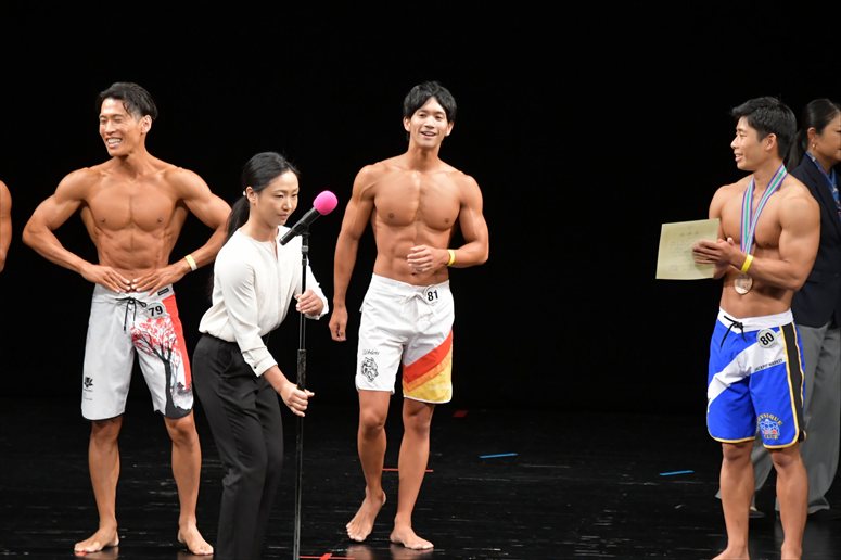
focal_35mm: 270
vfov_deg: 5.1
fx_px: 6305
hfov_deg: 7.6
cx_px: 420
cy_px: 280
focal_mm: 180
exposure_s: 1/400
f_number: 5.6
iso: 3200
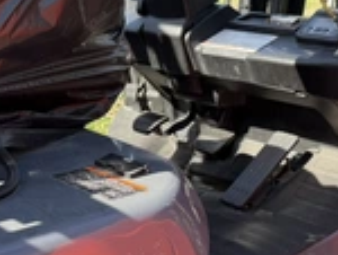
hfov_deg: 30.2
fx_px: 626
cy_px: 203
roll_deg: +2.4
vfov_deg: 22.7
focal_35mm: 64
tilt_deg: -22.8
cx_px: 144
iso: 100
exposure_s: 1/728
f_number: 1.78
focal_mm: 6.76
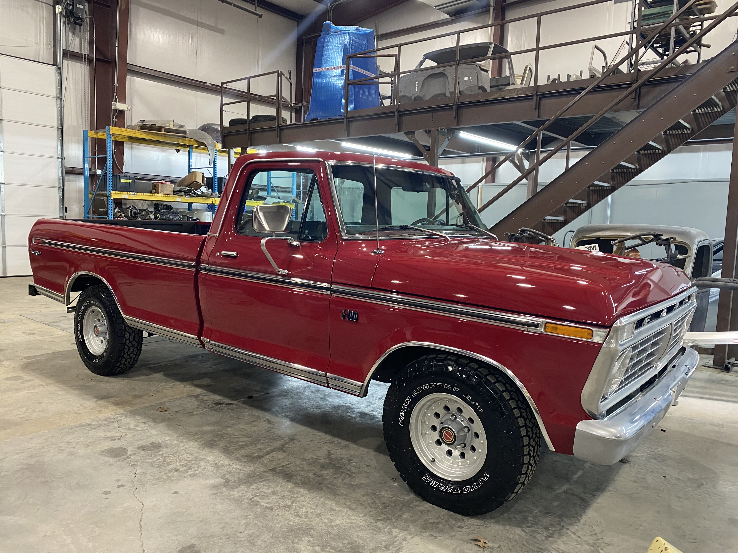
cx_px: 369
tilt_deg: -5.9
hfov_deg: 67.3
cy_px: 276
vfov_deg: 53.1
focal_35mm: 26
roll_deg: -2.5
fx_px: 554
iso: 200
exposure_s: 1/60
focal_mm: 4.25
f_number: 1.8
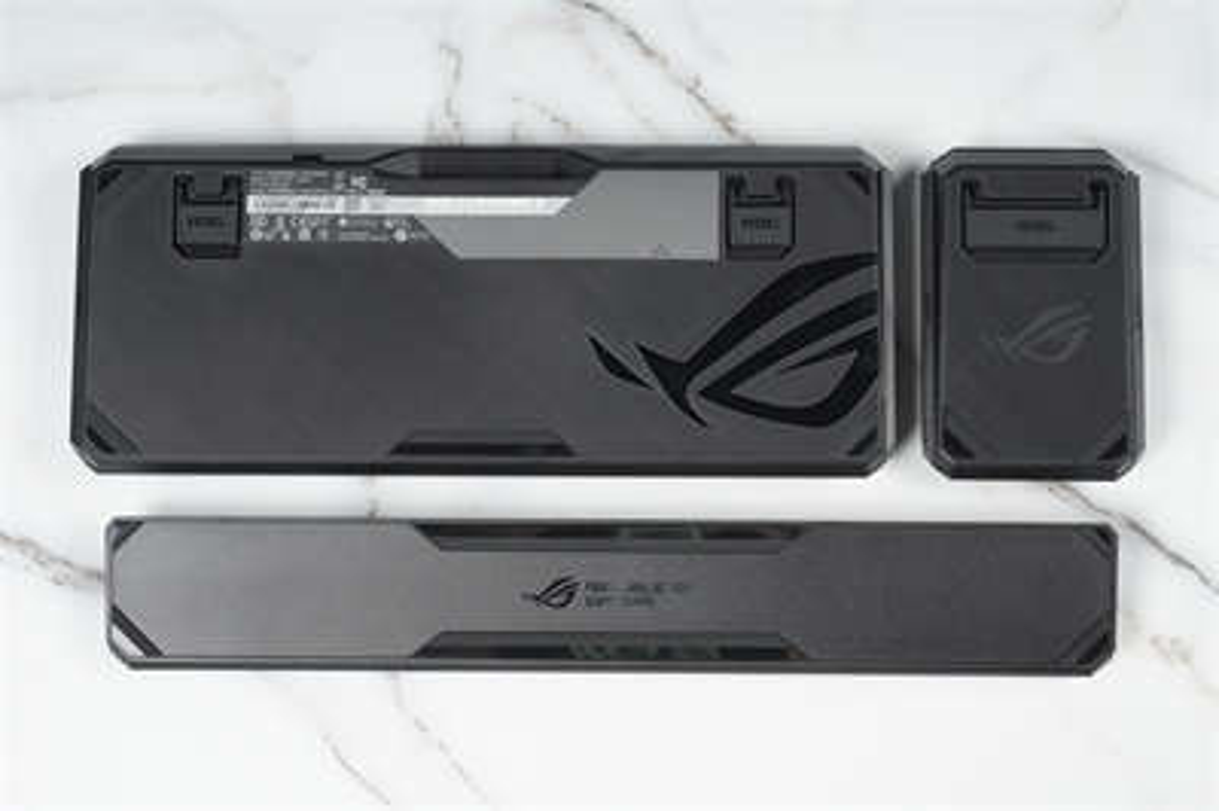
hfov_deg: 30.5
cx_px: 610
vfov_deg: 20.6
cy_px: 406
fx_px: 2233
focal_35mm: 66
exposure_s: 1/160
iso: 200
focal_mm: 44
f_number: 11
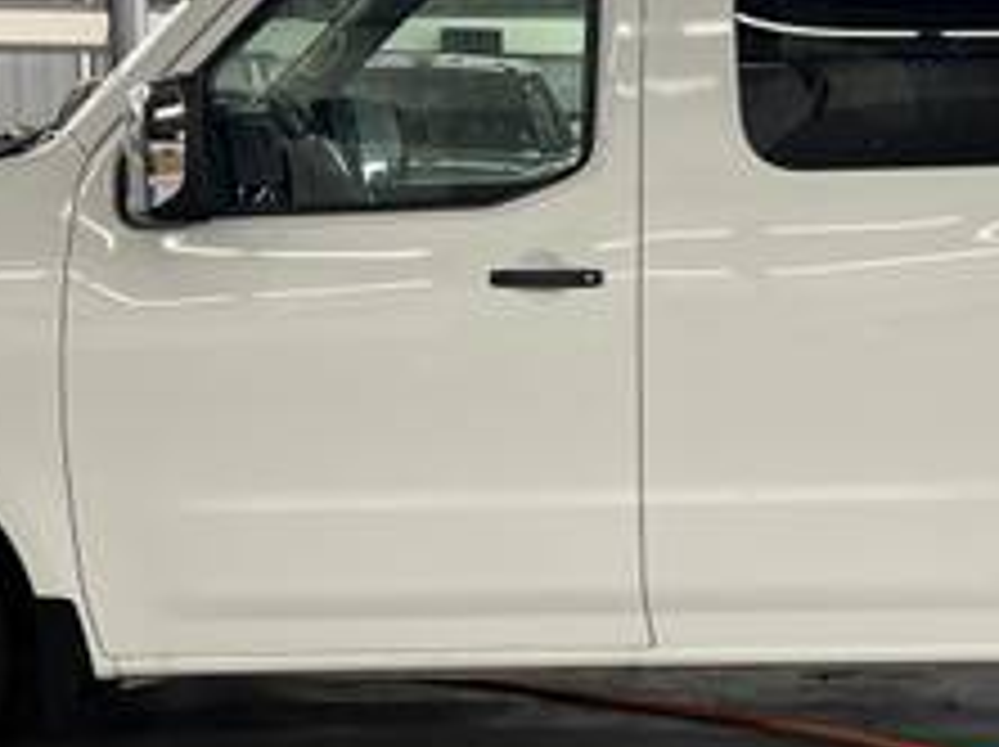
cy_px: 428
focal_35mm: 75
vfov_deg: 19.6
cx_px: 756
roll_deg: -1.1
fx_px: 2162
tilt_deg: -8.7
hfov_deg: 25.7
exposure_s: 1/120
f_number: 1.5
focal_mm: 5.7
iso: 100
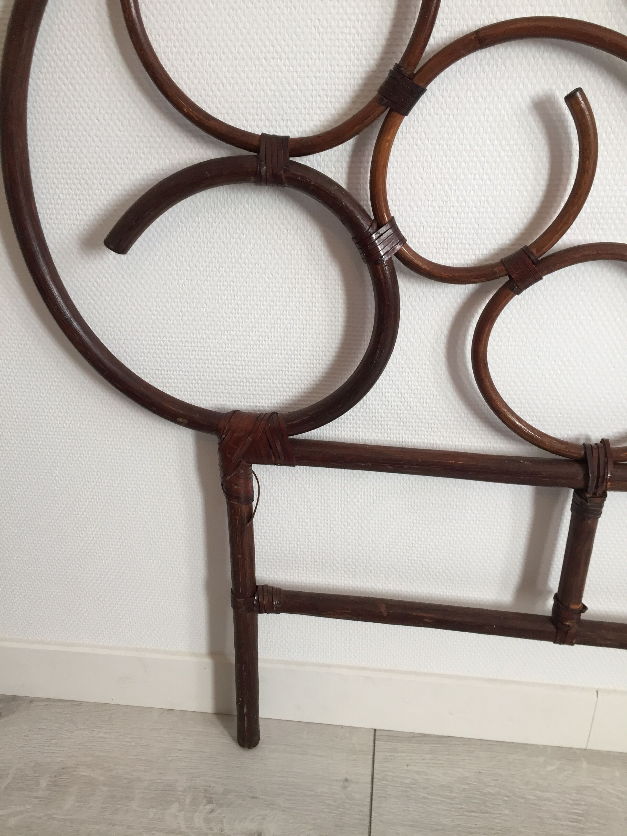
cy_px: 418
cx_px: 314
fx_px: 700
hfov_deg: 48.2
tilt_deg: -26.6
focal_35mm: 29
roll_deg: +0.2
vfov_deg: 61.7
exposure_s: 1/33
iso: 40
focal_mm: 4.15
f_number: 2.2
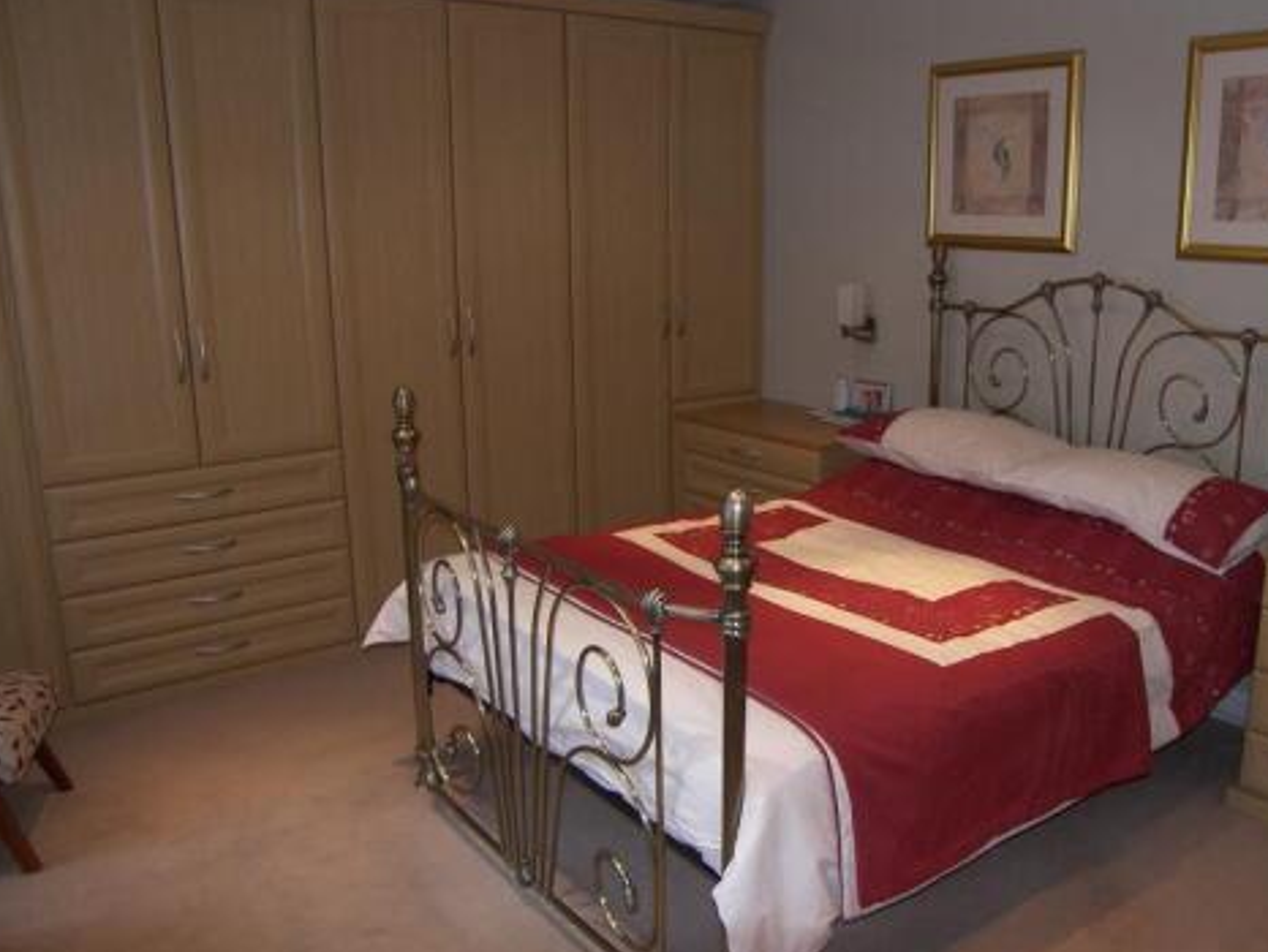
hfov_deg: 59.5
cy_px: 477
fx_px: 1099
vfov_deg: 46.8
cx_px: 750
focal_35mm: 30
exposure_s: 1/30
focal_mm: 5
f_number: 2.8
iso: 100
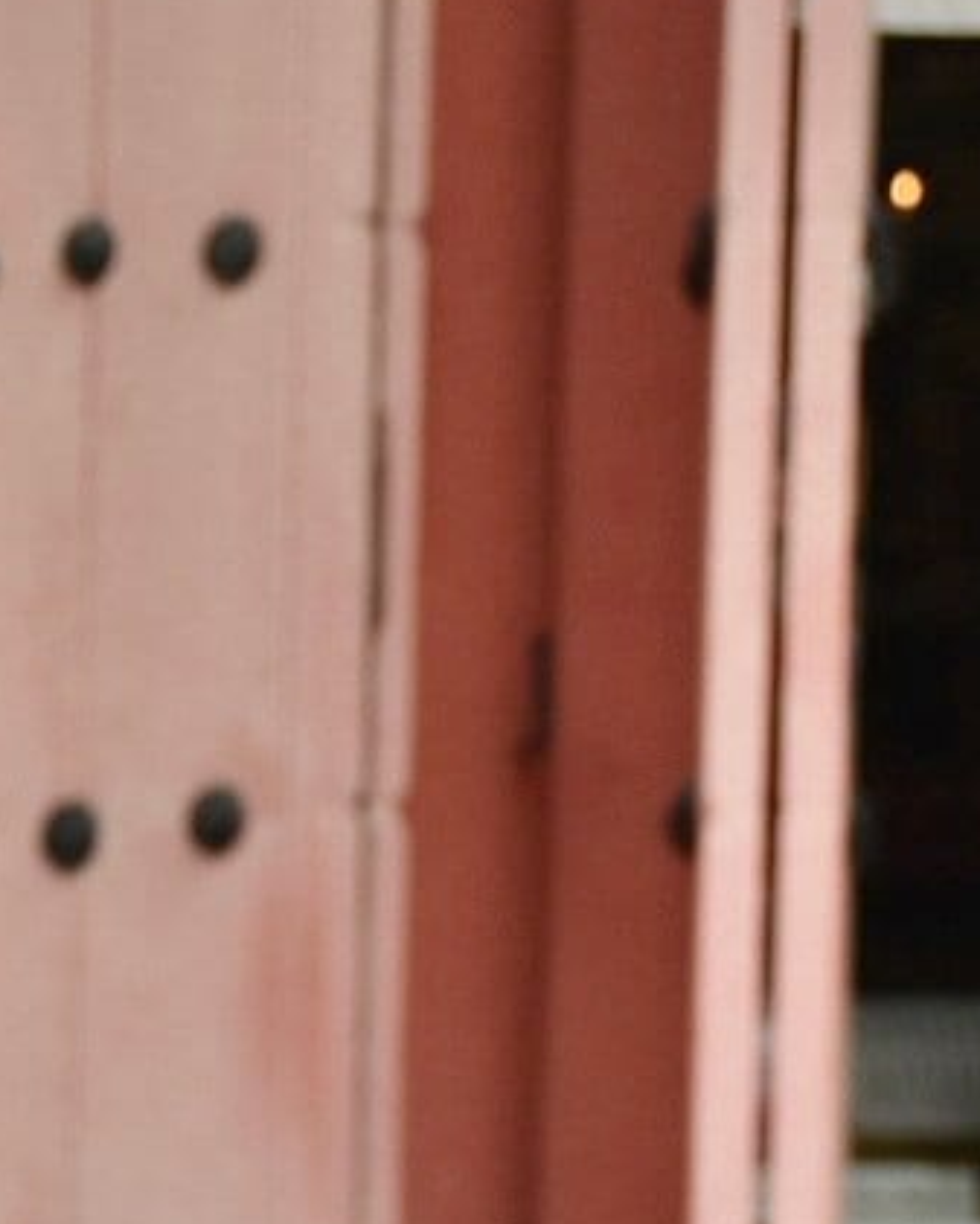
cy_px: 1297
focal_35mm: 206
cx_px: -965
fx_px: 7466
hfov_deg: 7.2
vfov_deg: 9.3
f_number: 3.5
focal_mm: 38
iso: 250
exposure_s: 1/800
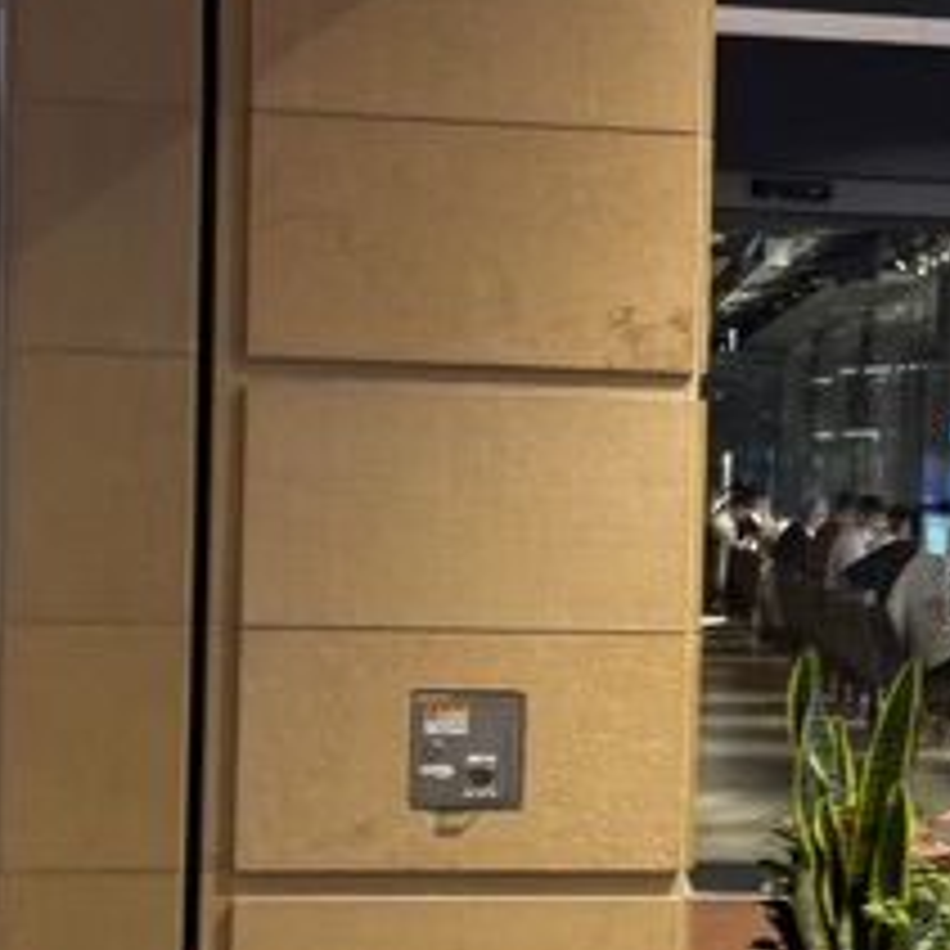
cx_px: 1148
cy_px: 513
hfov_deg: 16.2
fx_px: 3198
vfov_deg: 16.9
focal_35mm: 103
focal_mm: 6.76
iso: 200
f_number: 1.78
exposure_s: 1/50
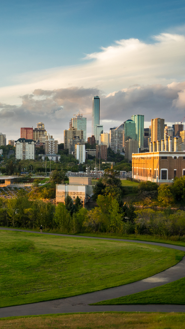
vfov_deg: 37.2
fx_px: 488
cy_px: 164
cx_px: 13
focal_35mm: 56
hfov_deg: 20.9
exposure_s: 1/125
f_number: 8
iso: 500
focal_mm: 35
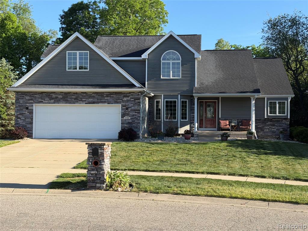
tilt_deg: +0.8
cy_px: 116
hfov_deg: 39.7
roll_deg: -0.6
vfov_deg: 30.3
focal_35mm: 48
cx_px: 154
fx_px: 427
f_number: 1.78
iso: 64
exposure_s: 1/1838
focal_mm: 6.76
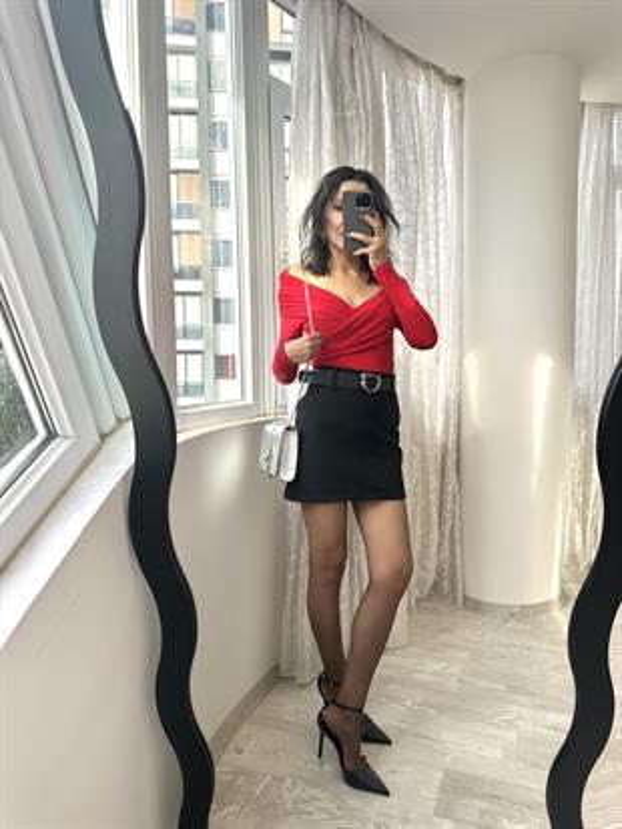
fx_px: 575
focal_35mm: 24
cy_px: 414
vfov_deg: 71.6
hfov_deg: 56.8
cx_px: 311
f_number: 1.78
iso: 80
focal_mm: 6.86
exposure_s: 1/604
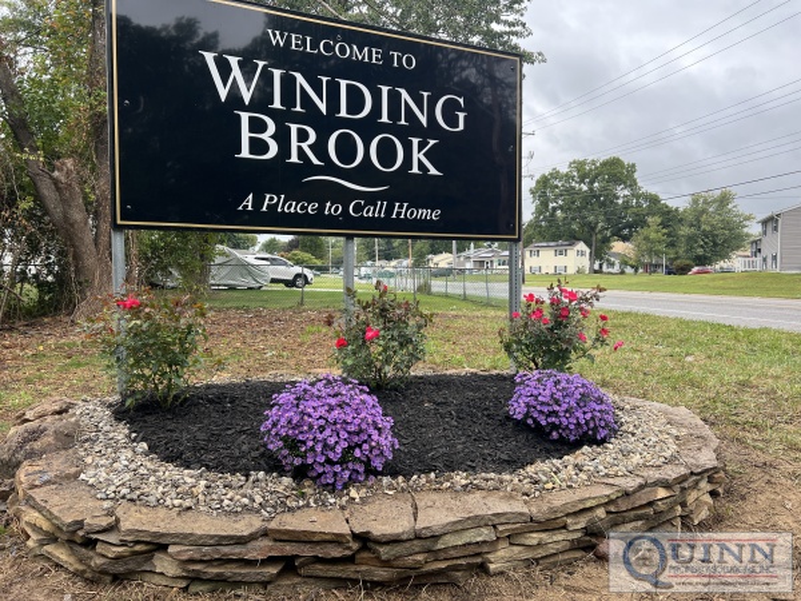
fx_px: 602
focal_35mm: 26
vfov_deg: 53.1
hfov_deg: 67.3
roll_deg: +0.4
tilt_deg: -1.9
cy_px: 300
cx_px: 400
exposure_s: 1/413
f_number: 1.5
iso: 50
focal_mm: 5.7
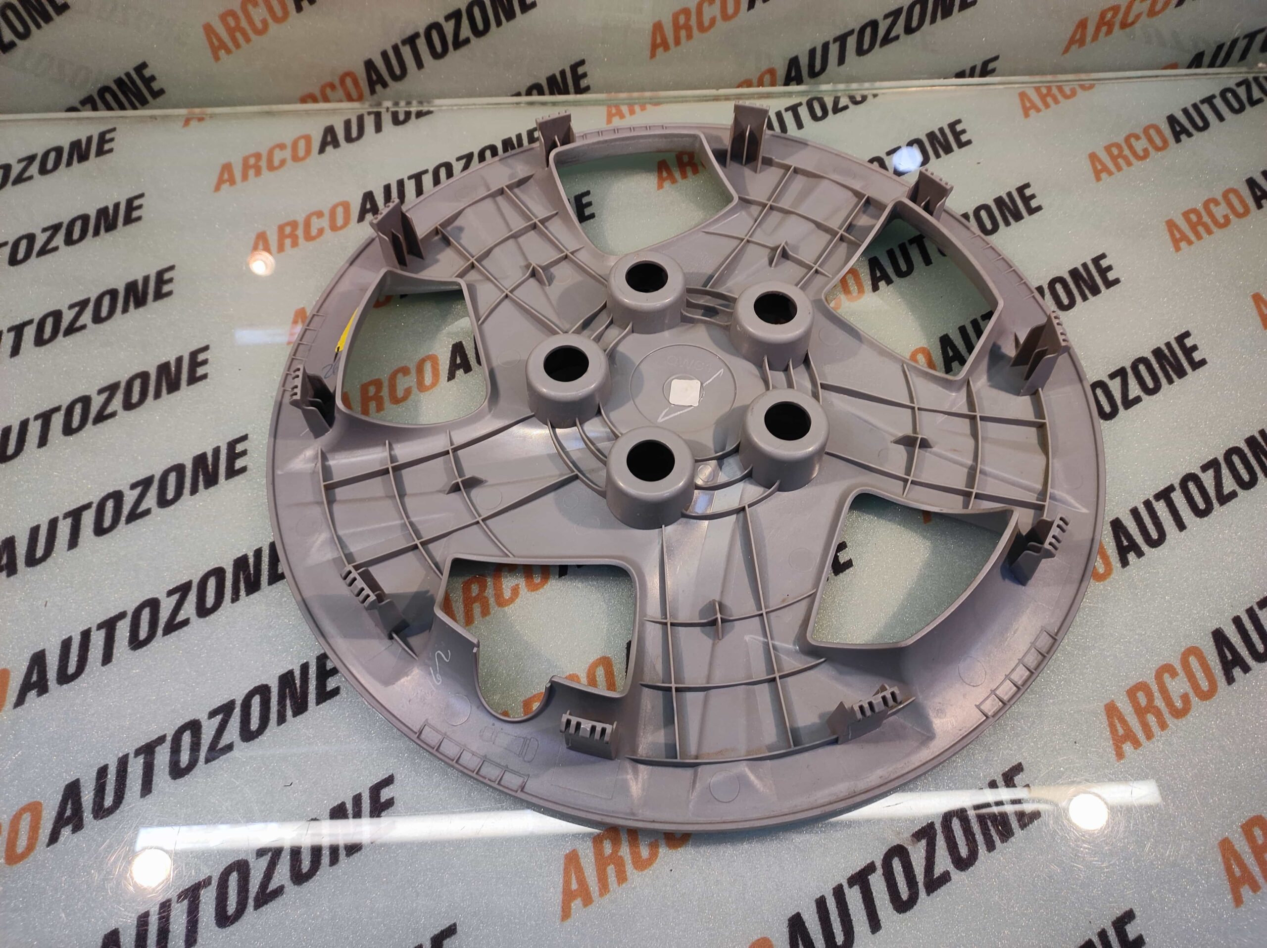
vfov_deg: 74.7
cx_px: 634
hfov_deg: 91.1
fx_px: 622
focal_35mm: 17
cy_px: 474
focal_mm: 4.74
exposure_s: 1/50
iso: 130
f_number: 1.79
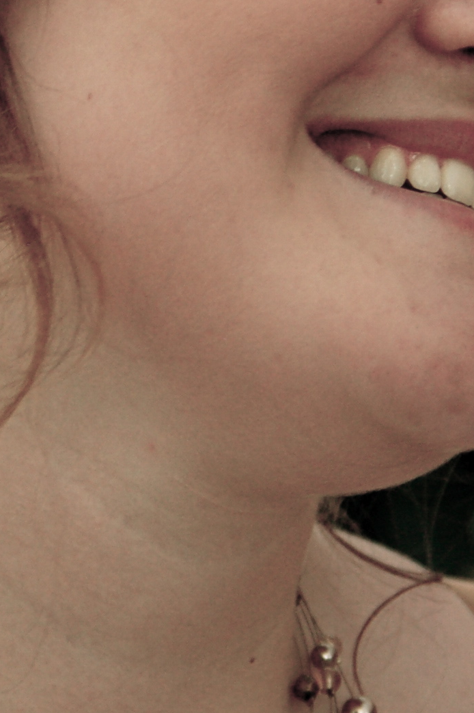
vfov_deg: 11.9
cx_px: 107
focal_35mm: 173
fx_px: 3421
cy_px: 327
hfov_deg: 7.9
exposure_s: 1/125
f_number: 4
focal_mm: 40
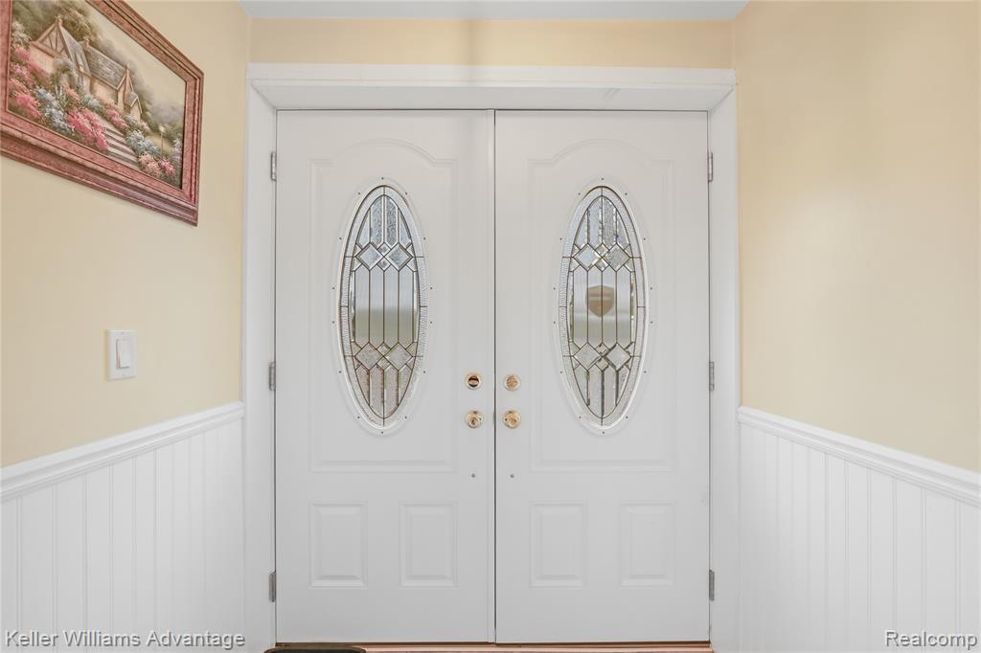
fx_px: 381
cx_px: 490
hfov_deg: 104.3
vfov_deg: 81.2
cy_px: 326
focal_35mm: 14
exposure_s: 1/60
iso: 400
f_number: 4
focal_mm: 14
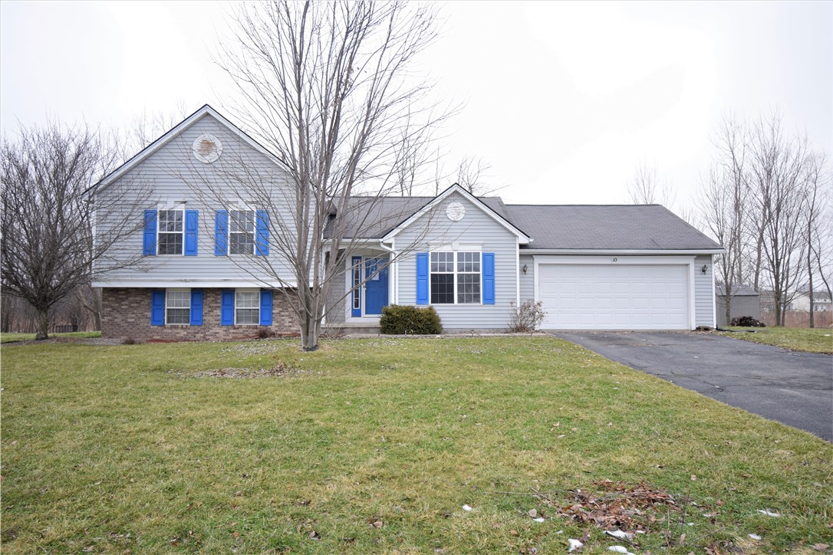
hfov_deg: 73.7
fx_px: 555
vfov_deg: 53.1
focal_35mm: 24
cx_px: 416
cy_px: 278
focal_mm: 16
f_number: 5.3
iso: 400
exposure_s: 1/60
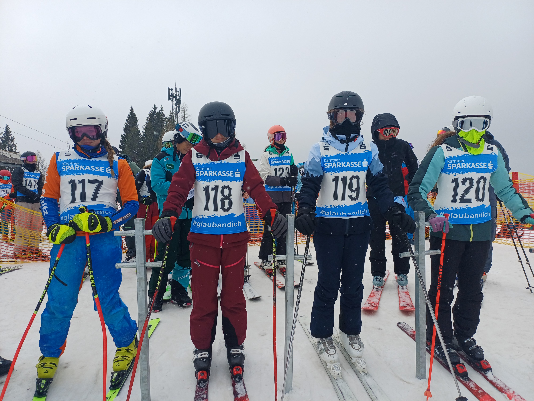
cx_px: 267
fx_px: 386
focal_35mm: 25
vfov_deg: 54.9
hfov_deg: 69.4
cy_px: 200
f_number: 1.8
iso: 50
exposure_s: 1/1353
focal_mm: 4.65
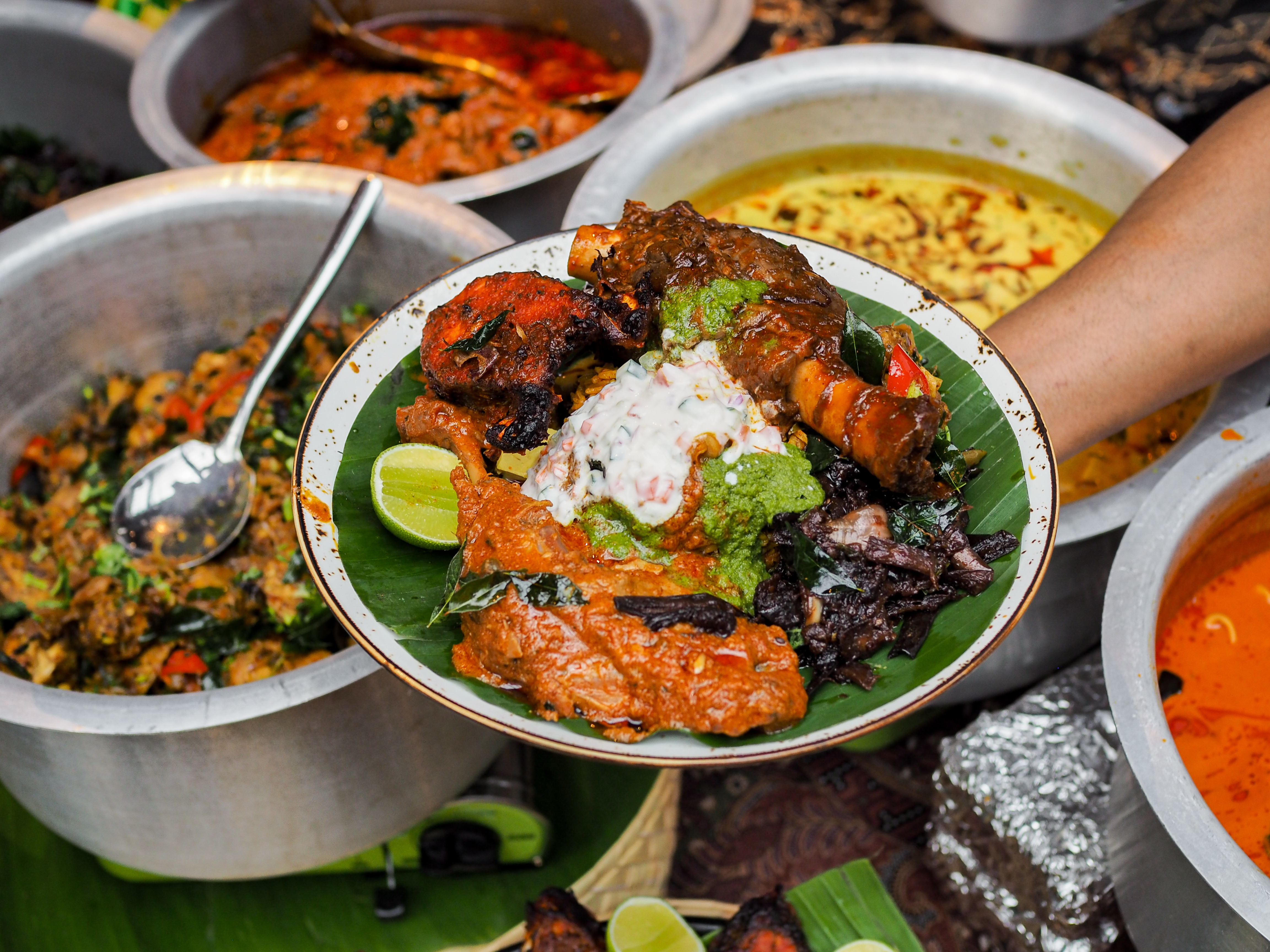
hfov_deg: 38.2
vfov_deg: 29.1
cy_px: 476
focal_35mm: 50
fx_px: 1834
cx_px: 635
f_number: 2.8
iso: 250
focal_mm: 25
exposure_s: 1/80
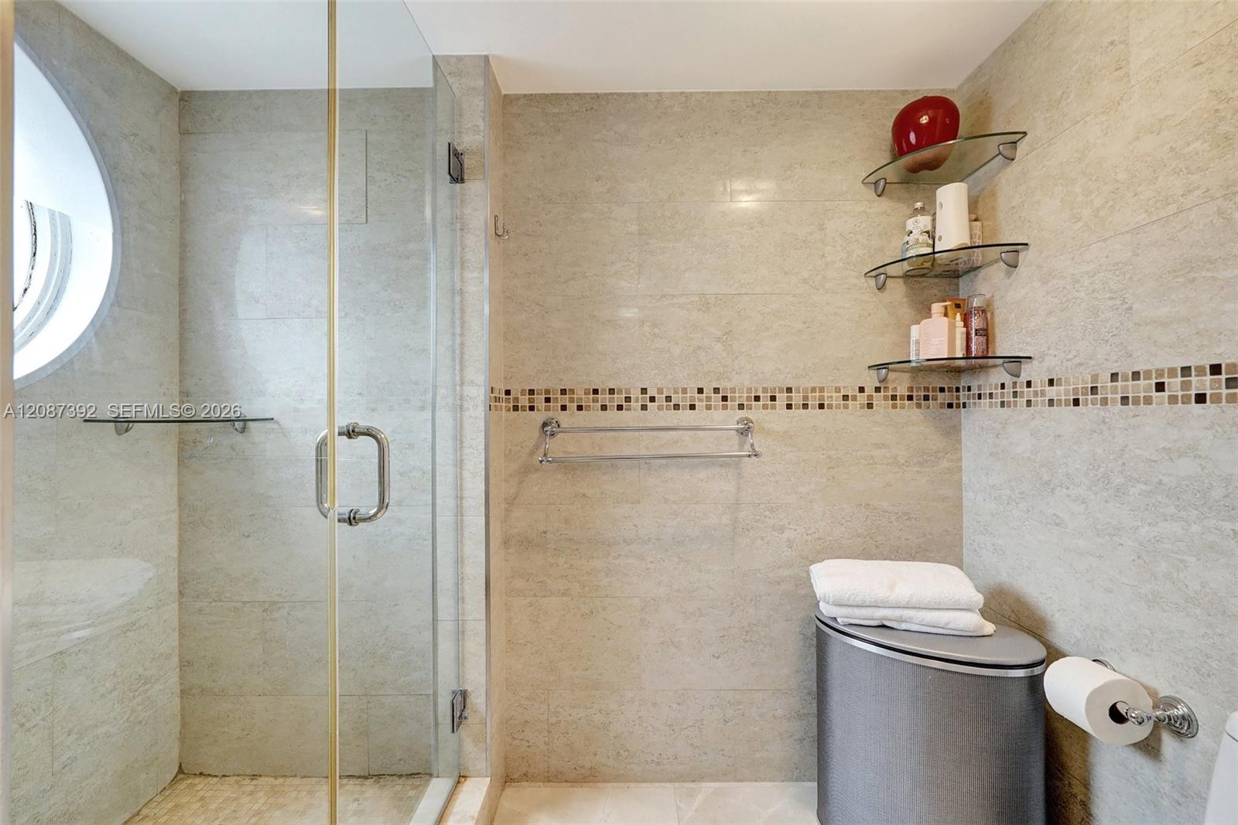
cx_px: 619
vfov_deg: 72.1
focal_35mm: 16
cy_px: 412
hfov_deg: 95.0
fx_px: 567
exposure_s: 1/5
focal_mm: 16.5
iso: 640
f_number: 13
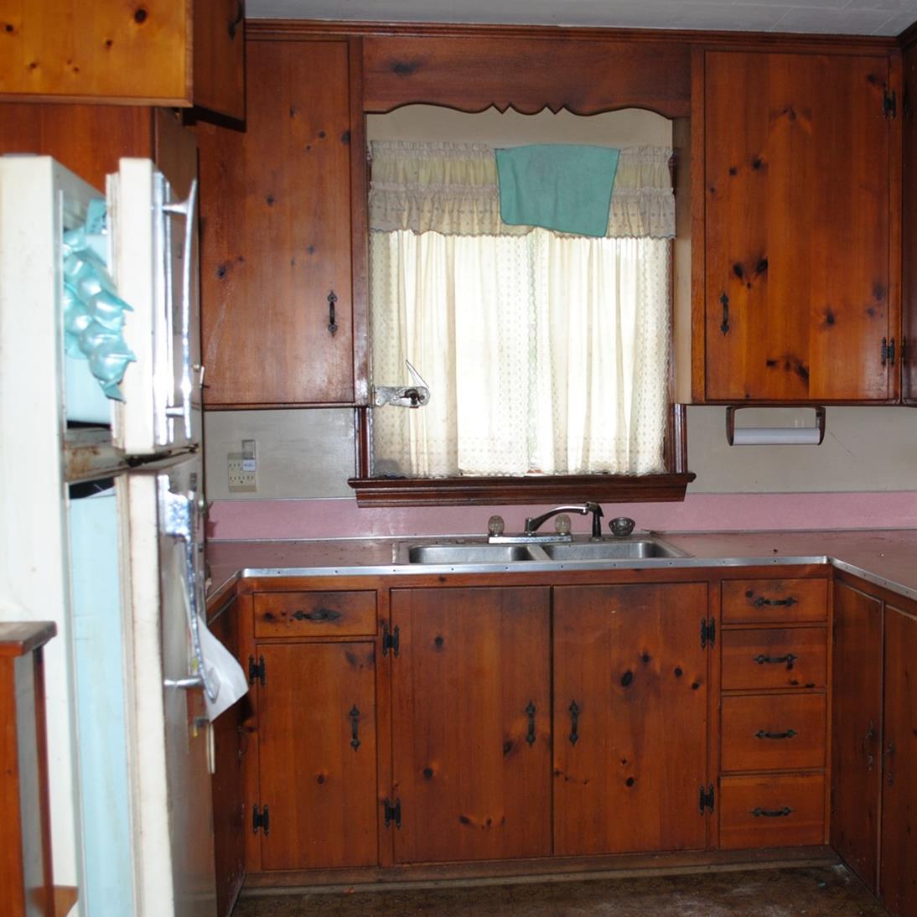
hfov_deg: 38.7
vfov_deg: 39.2
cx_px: 610
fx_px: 1289
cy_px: 481
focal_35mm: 43
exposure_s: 1/60
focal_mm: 18
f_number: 3.5
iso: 200
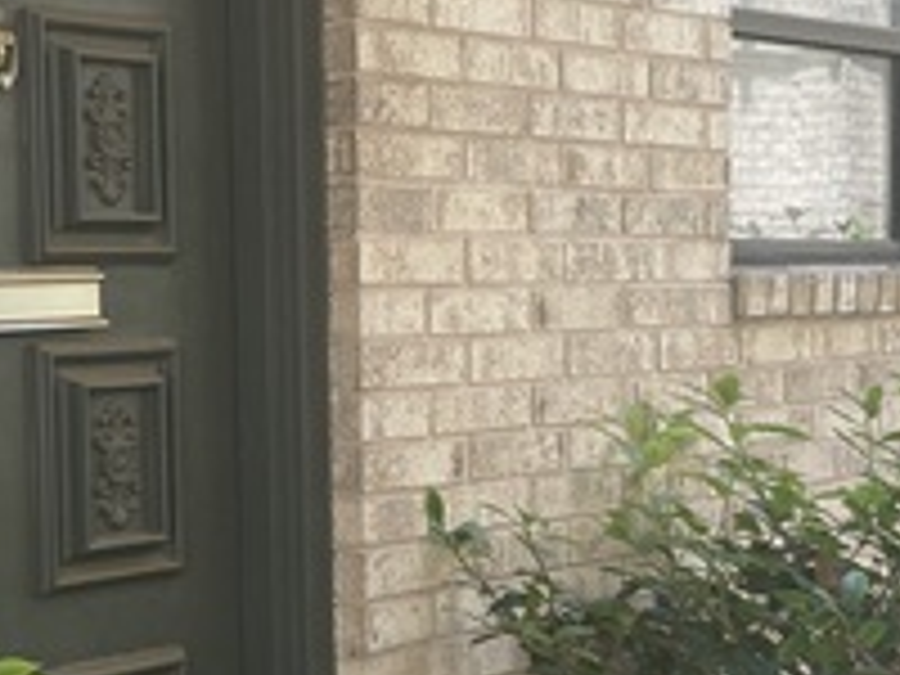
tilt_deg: -2.4
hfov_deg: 23.5
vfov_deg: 17.8
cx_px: 306
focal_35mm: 83
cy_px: 387
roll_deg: +0.9
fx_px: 2158
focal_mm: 4.2
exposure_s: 1/221
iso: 32
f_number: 1.6
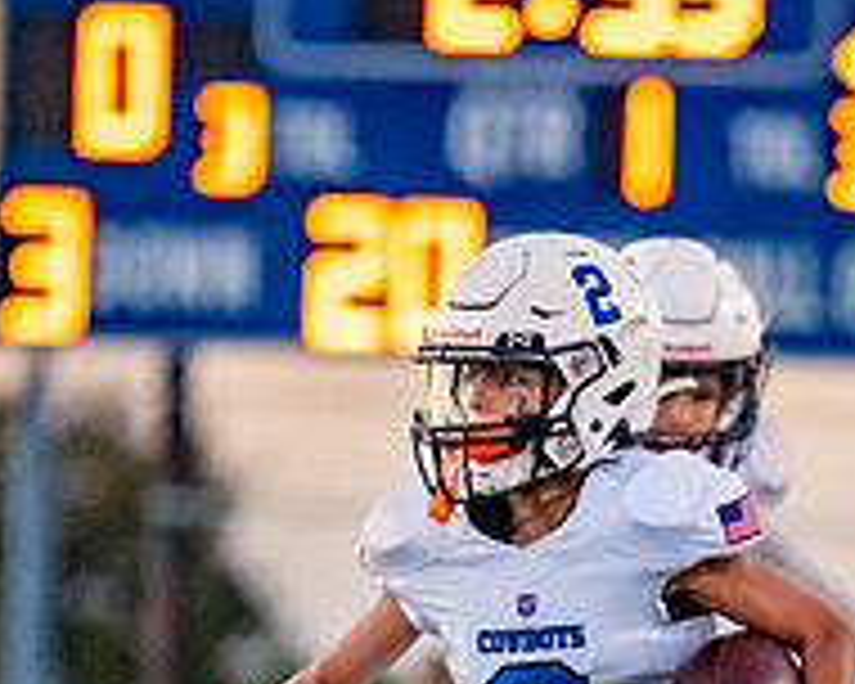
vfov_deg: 2.0
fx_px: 20016
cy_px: 729
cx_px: 703
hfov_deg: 2.4
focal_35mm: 791
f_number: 2.8
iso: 4000
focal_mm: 200
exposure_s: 1/1600
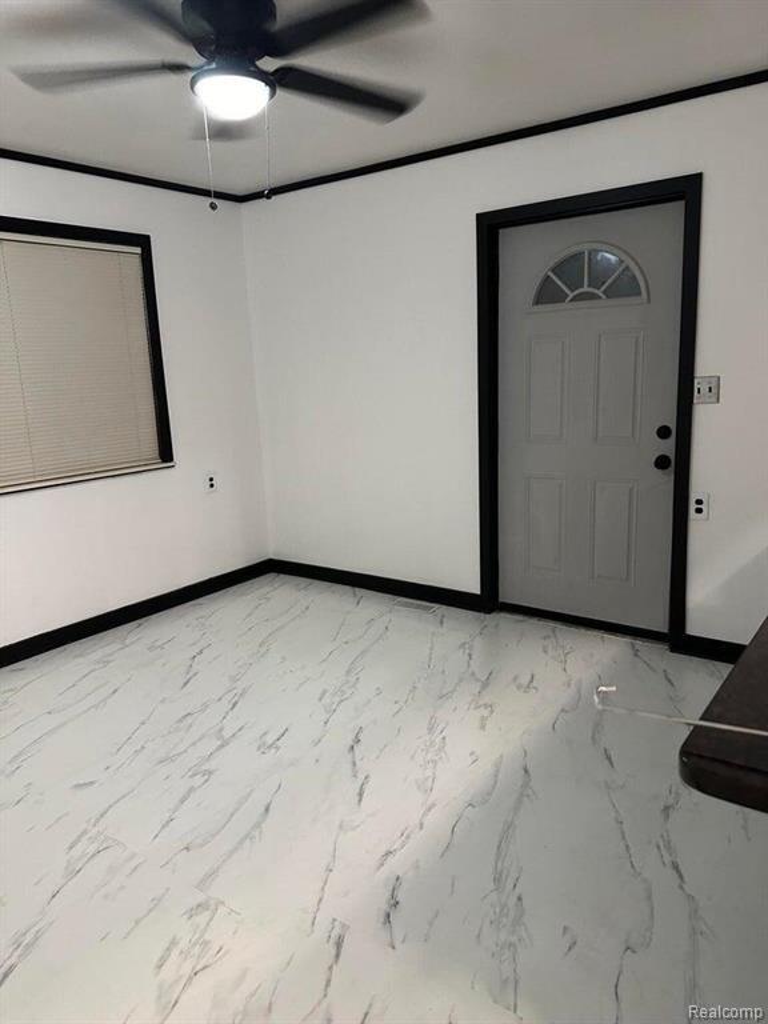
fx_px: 710
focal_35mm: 24
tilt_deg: -11.0
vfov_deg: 71.6
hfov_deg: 56.8
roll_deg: +2.4
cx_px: 384
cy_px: 512
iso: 500
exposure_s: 1/60
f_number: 1.78
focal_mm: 6.86
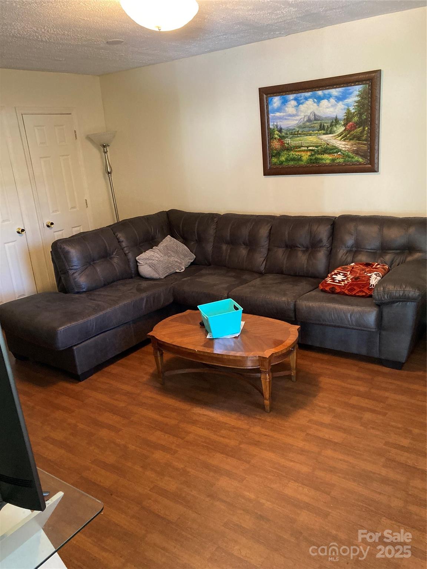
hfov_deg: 49.7
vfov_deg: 63.4
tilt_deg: -16.2
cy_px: 284
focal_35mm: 28
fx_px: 461
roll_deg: +5.9
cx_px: 214
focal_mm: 3.99
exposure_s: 1/40
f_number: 1.8
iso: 250
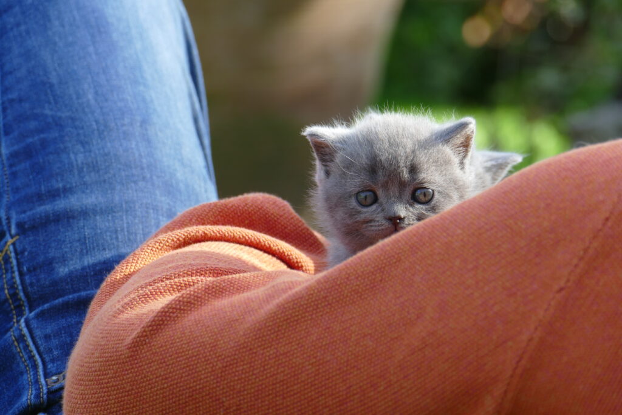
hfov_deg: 10.3
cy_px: 208
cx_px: 311
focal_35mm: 200
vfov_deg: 6.9
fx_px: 3456
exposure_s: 1/160
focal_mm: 73
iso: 125
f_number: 4
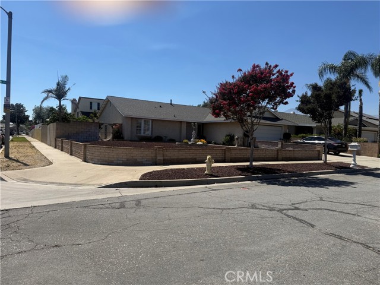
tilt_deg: -1.0
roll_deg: -2.7
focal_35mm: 24
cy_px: 142
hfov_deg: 71.6
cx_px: 190
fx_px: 263
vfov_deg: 56.8
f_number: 1.78
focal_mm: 6.76
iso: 80
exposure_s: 1/6711
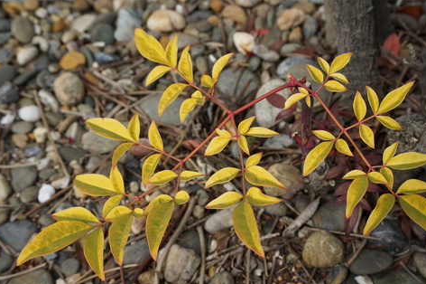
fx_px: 563
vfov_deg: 28.2
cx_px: 246
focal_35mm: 48
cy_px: 151
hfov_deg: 41.3
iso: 100
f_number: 8
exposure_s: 1/125
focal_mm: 25
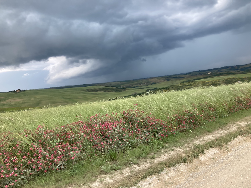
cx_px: 126
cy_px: 94
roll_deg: +1.6
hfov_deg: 63.4
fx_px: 203
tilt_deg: +2.6
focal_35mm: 28
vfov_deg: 49.7
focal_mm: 3.99
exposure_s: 1/120
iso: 32
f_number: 1.8
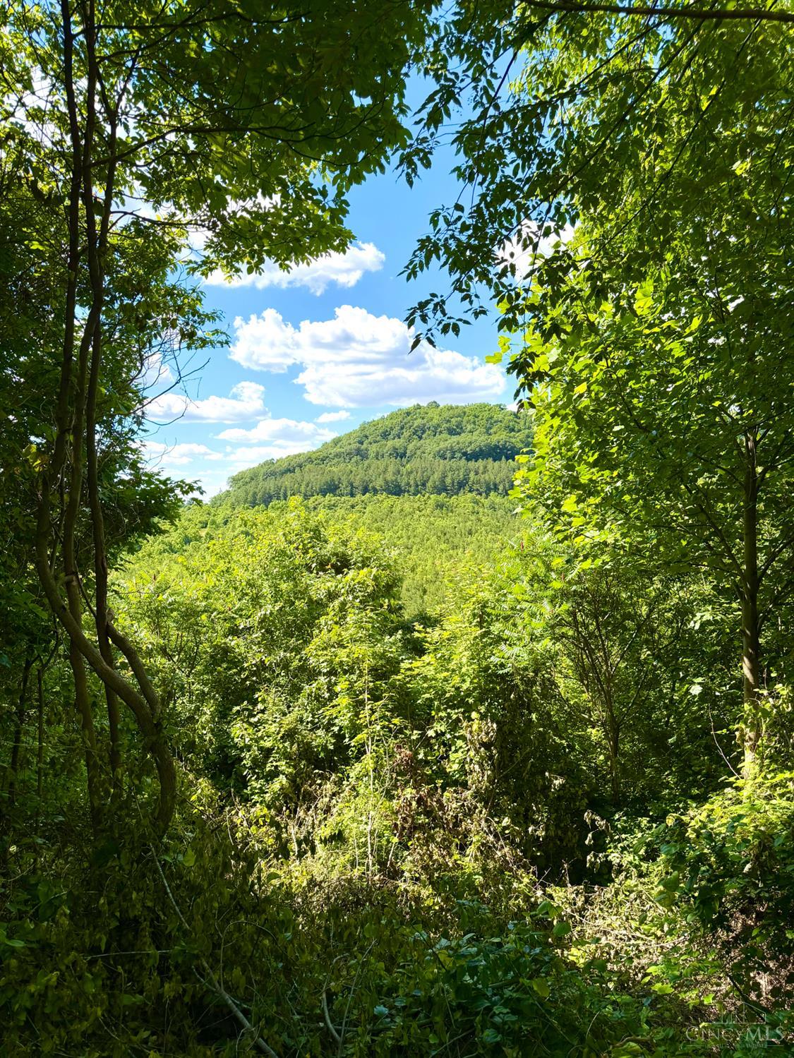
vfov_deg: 71.6
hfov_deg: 56.8
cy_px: 529
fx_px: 734
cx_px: 397
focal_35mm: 24
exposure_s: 1/2801
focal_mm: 6.76
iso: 100
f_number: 1.78
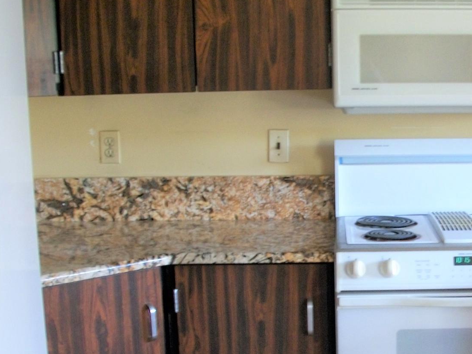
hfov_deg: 28.9
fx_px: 886
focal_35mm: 65
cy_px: 276
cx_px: 401
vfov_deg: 22.3
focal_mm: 6.3
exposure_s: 1/8
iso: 165
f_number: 3.1
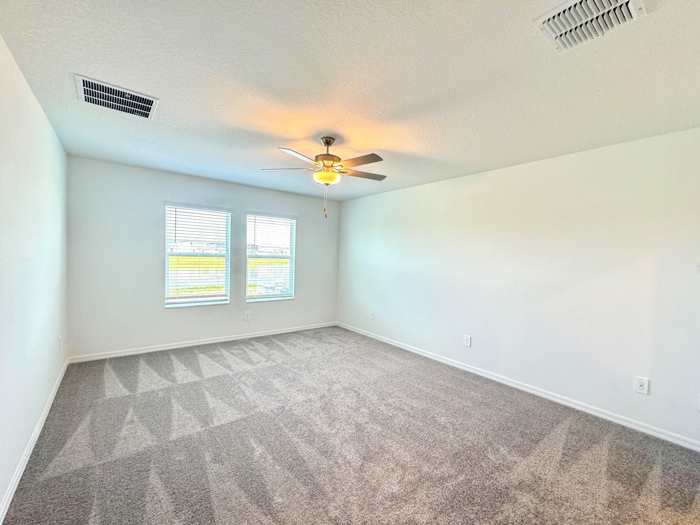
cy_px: 268
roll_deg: -2.4
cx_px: 367
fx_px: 303
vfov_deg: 81.7
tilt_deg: -2.5
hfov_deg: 98.1
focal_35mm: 15
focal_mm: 2.22
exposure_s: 1/60
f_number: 2.2
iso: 160
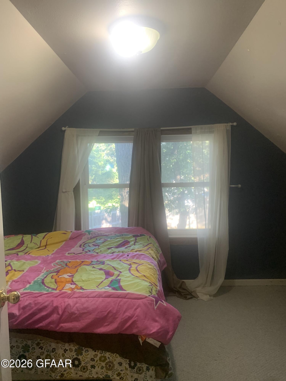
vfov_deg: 67.3
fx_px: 286
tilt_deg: -3.1
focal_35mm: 26
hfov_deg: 53.1
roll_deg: +2.8
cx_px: 143
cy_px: 190
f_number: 1.8
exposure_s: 1/60
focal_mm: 4.25
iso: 160
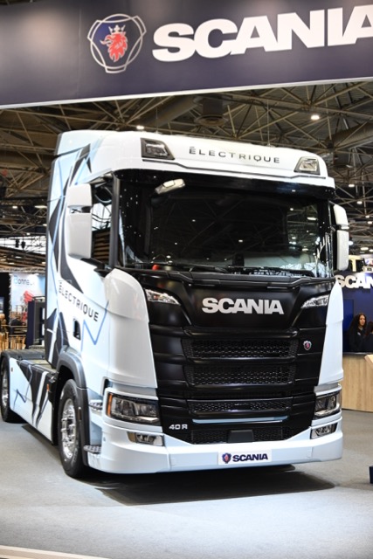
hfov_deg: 27.0
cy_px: 280
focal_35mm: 50
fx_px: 777
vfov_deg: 39.6
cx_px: 186
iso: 1400
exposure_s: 1/125
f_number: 5.6
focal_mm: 50
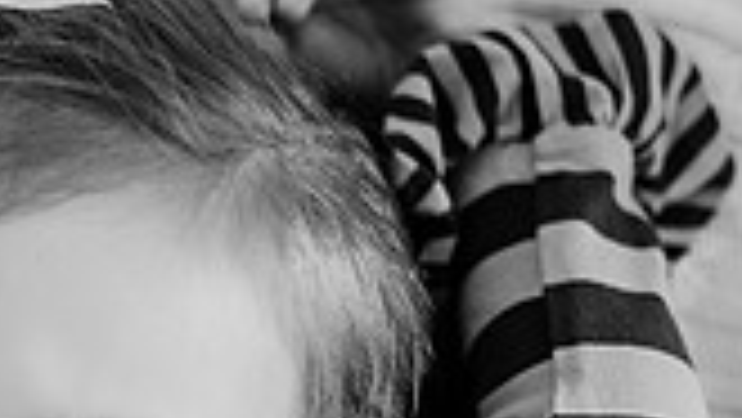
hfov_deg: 11.5
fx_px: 3622
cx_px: -135
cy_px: 420
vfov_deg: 6.6
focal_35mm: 184
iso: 200
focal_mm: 50
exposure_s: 1/1000
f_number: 2
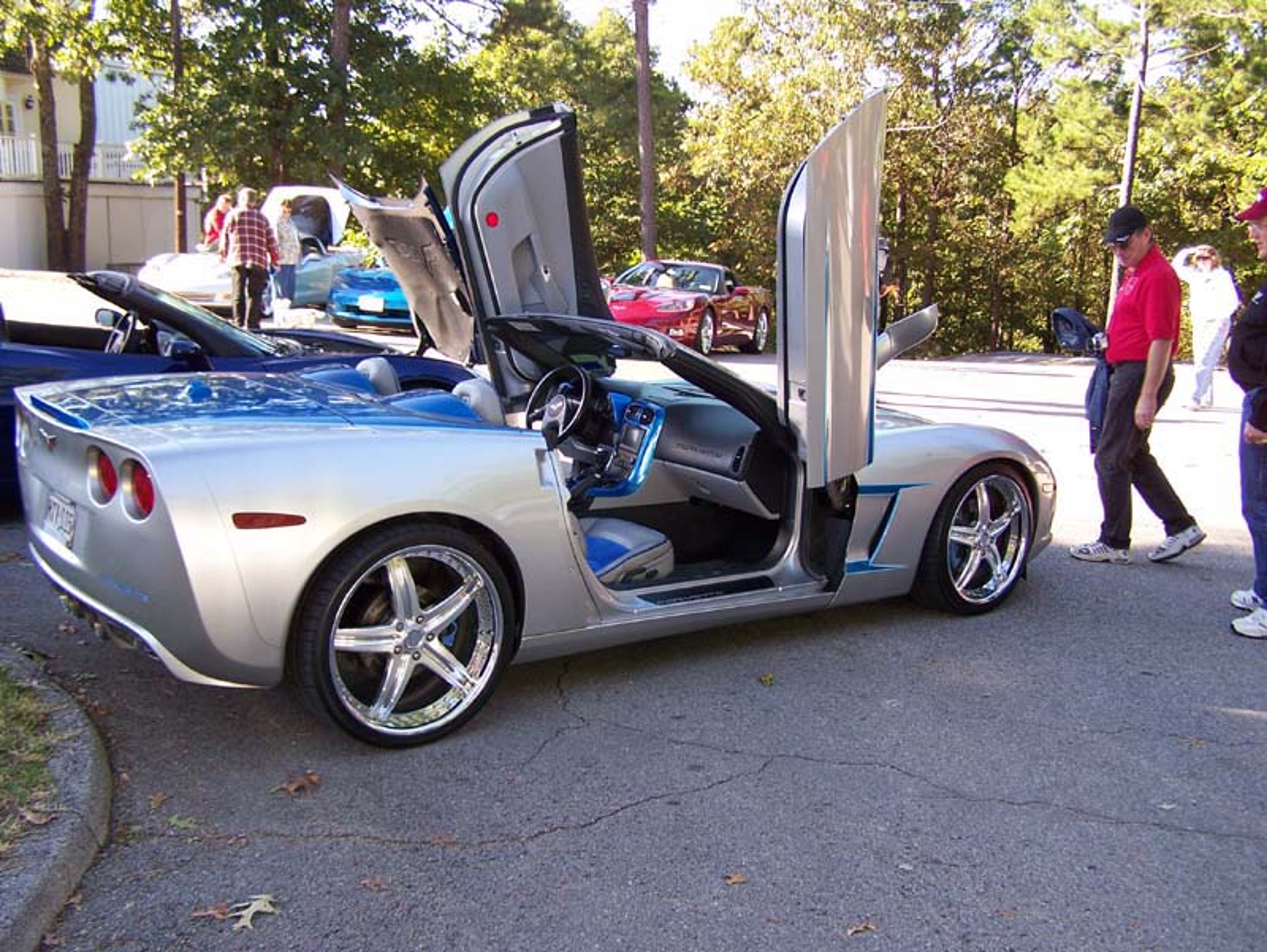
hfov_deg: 49.0
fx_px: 1392
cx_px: 634
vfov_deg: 37.8
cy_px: 476
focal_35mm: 38
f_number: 2.8
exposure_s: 1/125
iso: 80
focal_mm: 6.3
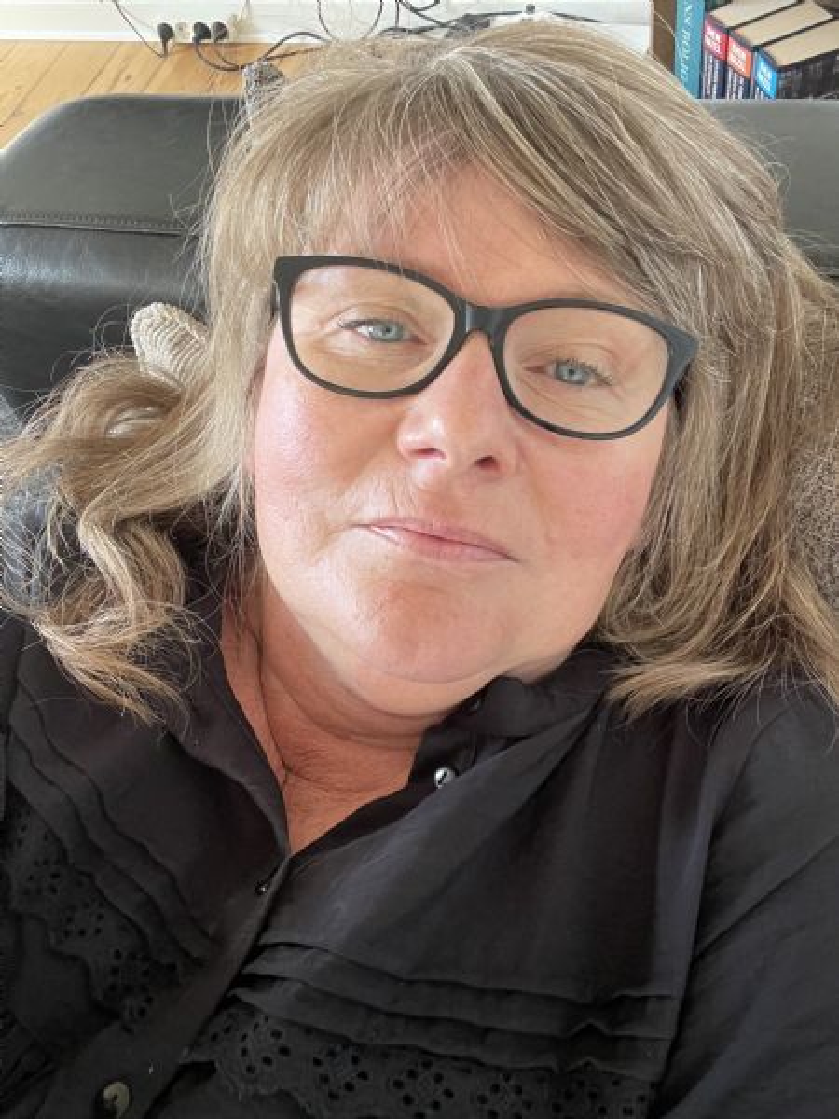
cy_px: 560
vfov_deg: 60.0
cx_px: 420
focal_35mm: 30
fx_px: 969
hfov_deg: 46.8
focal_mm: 2.71
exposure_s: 1/60
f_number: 2.2
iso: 125
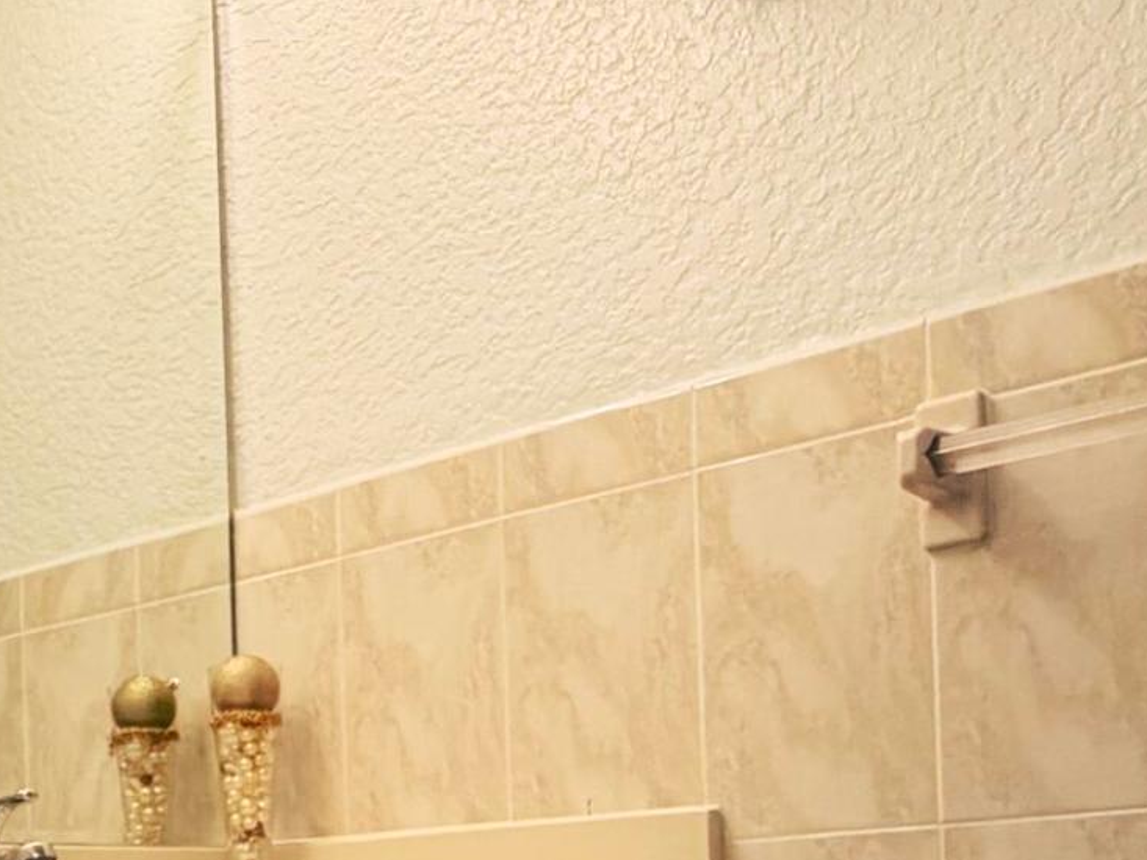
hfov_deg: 33.6
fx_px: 1823
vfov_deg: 24.5
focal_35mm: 55
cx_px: 180
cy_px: 984
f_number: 2.2
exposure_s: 1/120
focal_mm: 2.22
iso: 160
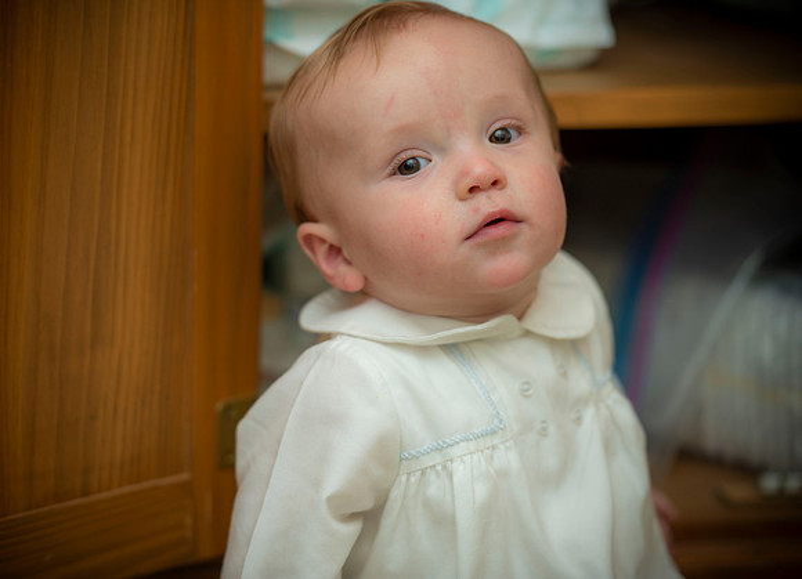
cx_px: 366
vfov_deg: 7.4
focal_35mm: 196
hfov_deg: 10.2
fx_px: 4475
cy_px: 290
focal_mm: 185
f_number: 2.8
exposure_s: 1/125
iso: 200
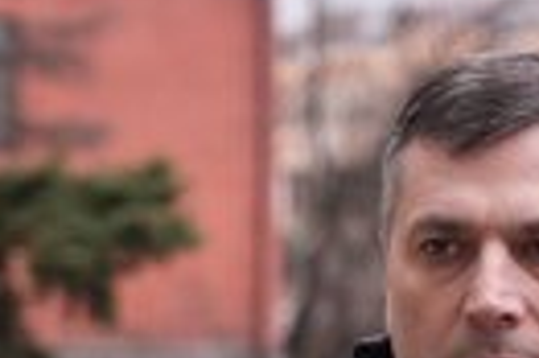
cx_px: 354
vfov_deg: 6.5
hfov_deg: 9.9
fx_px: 3110
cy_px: 484
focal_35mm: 208
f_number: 4
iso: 1250
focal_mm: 68
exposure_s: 1/800
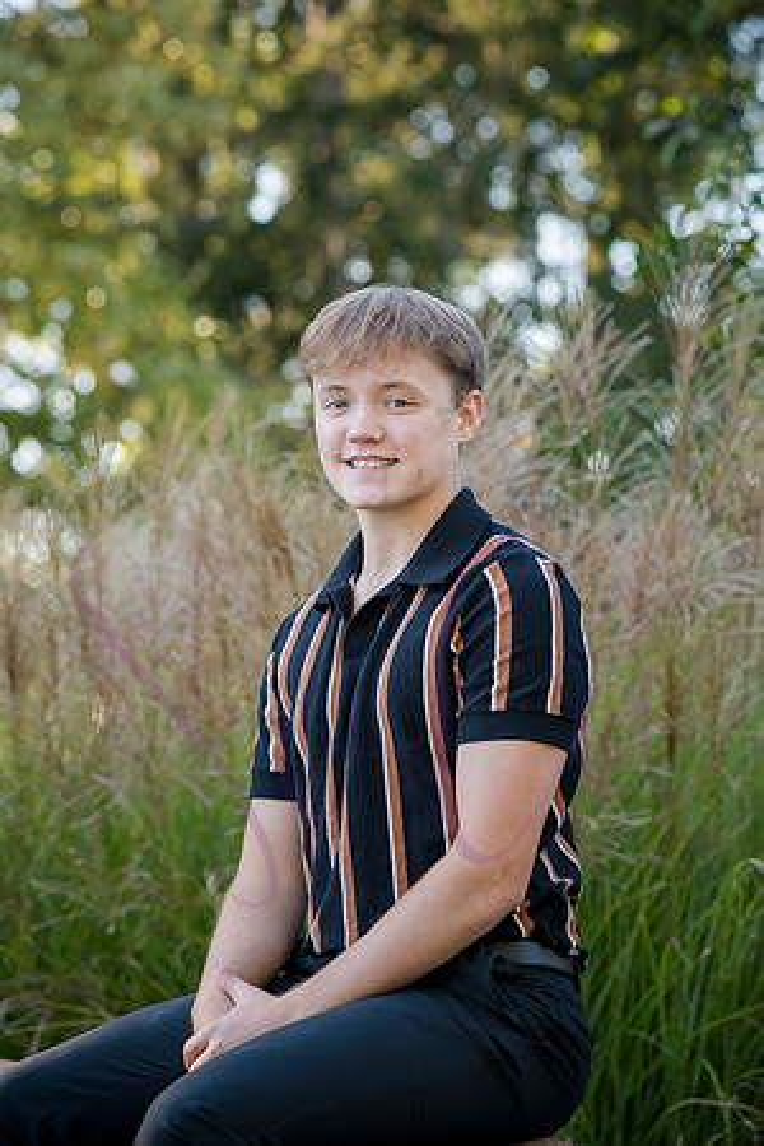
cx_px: 382
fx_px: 4297
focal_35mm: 135
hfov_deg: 10.2
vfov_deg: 15.2
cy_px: 573
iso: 800
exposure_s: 1/320
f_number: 5.6
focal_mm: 135
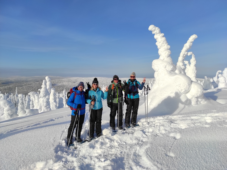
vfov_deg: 54.8
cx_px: 114
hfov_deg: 69.5
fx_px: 164
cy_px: 85
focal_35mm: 25
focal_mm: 5.43
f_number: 1.89
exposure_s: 1/3365
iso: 100
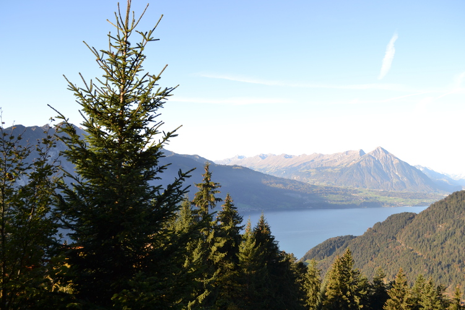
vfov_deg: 40.0
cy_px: 155
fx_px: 426
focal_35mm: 33
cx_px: 232
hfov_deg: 57.2
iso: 110
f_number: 5.6
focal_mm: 22
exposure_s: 1/125
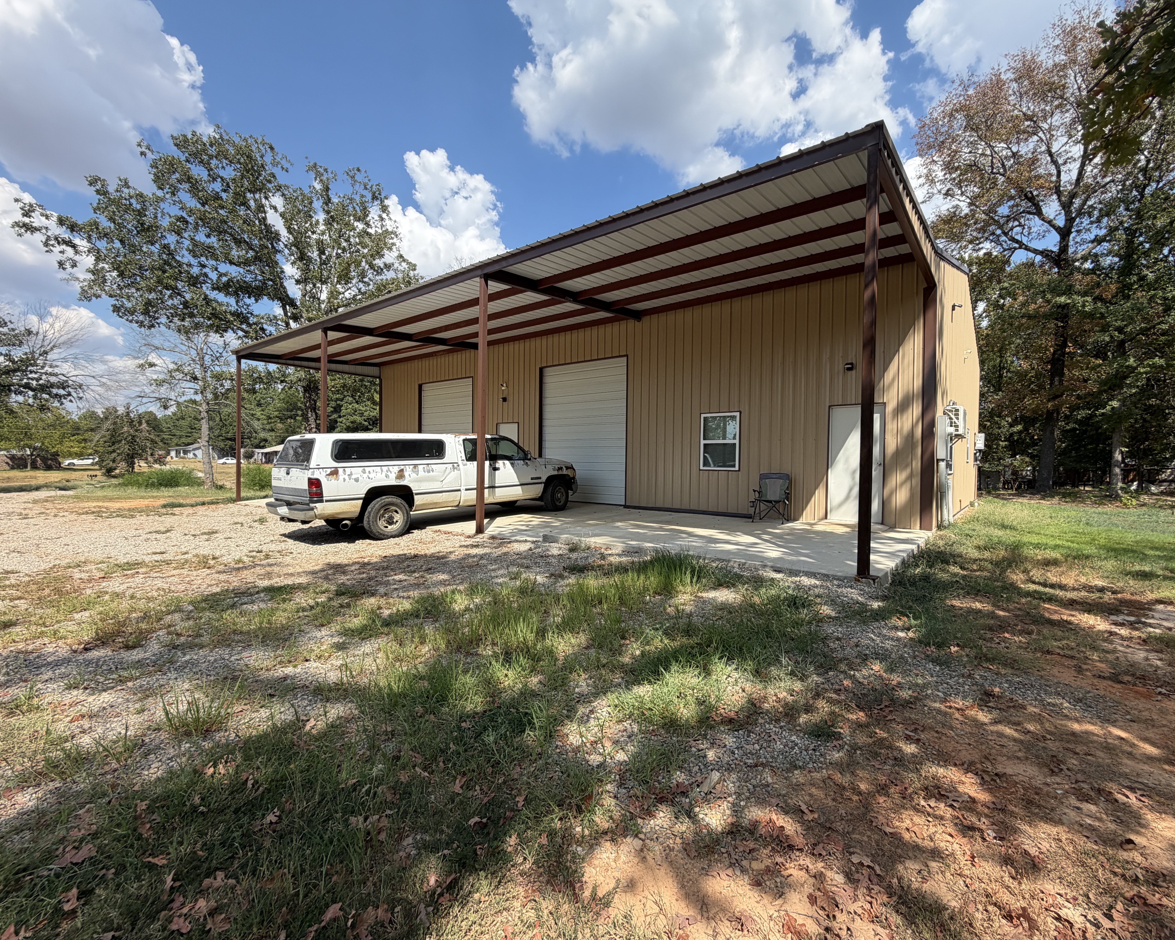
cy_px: 470
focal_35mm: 15
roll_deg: -0.3
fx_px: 522
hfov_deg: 96.7
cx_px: 626
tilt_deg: -1.0
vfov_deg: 84.0
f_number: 2.2
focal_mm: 2.22
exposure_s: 1/770
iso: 32
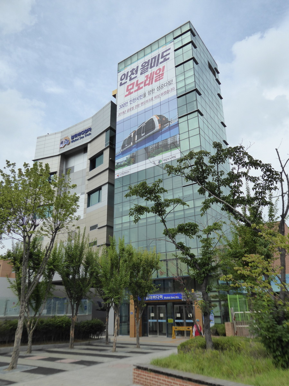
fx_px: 301
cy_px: 193
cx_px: 144
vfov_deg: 65.3
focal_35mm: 27
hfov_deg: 51.4
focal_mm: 4.7
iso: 200
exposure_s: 1/1300
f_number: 3.4
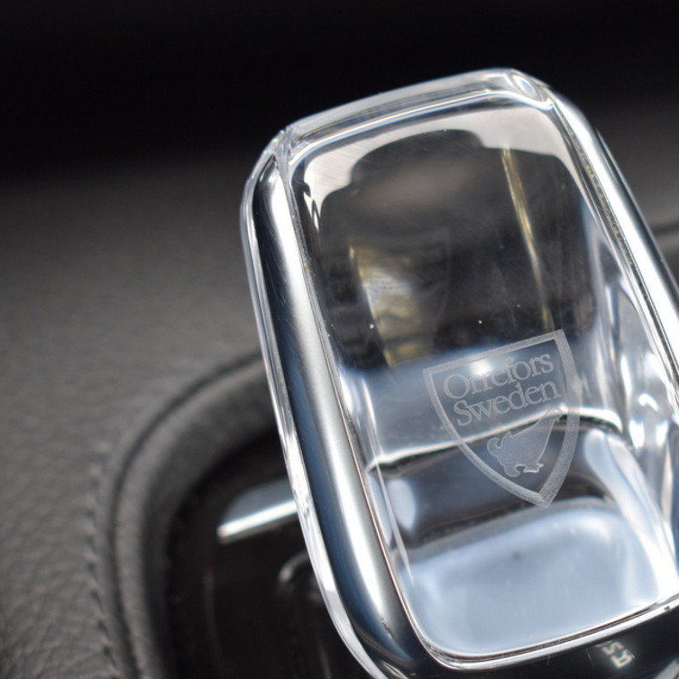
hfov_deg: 15.9
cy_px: 414
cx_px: 520
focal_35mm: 109
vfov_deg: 16.0
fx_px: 2419
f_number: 5.3
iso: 500
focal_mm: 46
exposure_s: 1/60
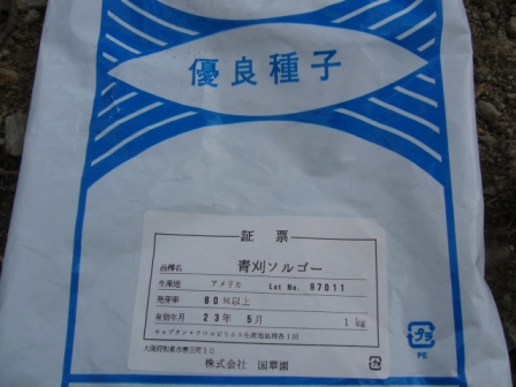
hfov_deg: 52.6
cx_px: 258
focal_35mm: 35
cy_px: 194
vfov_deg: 40.7
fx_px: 522
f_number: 5.6
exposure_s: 1/640
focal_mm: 5.8
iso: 80
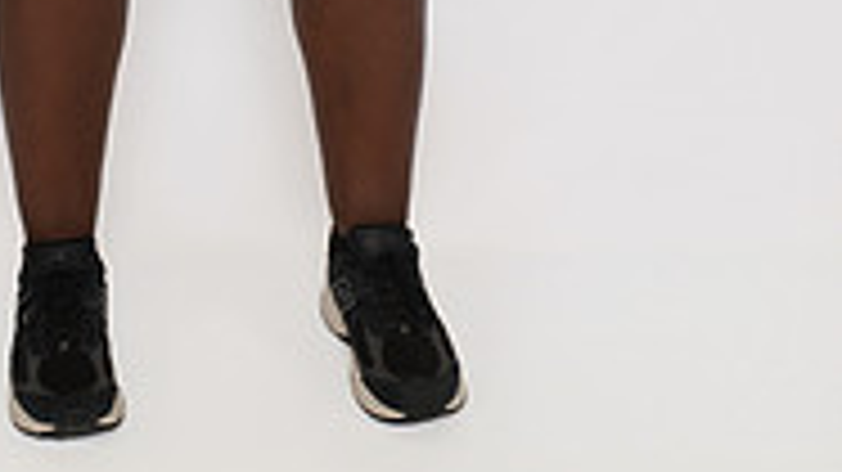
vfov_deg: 11.3
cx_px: 176
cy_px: -499
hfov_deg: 22.0
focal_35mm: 96
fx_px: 2142
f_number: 8
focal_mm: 38
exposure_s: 1/320
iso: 640
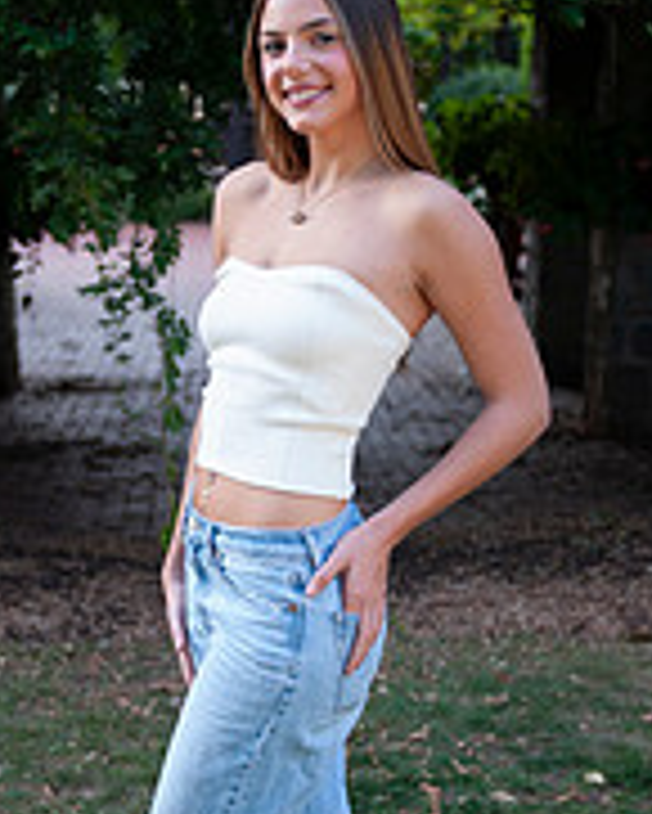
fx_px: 2241
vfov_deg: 20.6
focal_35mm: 93
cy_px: 414
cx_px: 290
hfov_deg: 16.5
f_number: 2.8
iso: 100
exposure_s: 1/200
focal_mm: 40
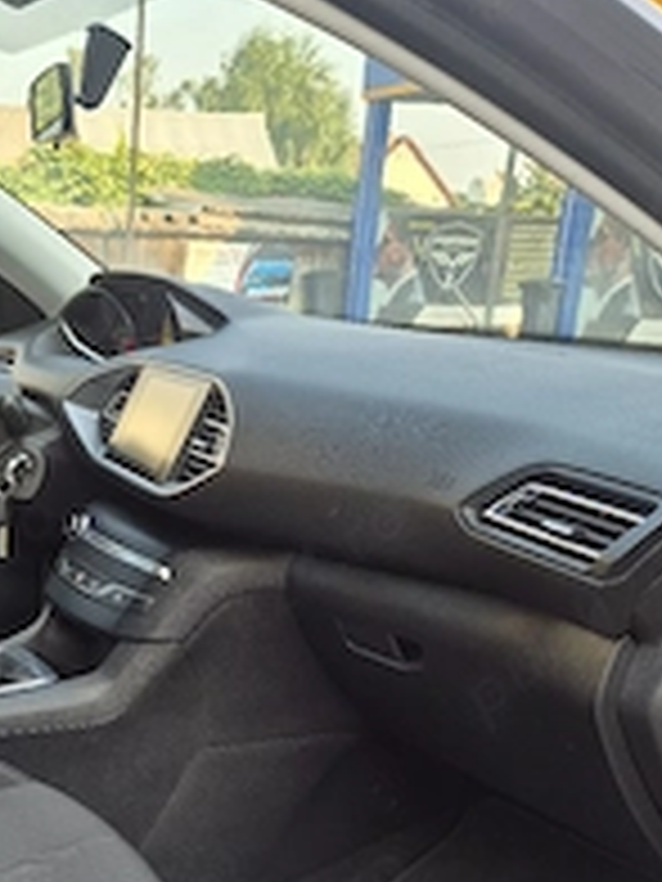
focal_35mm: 47
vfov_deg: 39.3
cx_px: 0
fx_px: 1198
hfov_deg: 28.9
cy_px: 662
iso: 32
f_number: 1.8
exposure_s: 1/182
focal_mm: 5.4
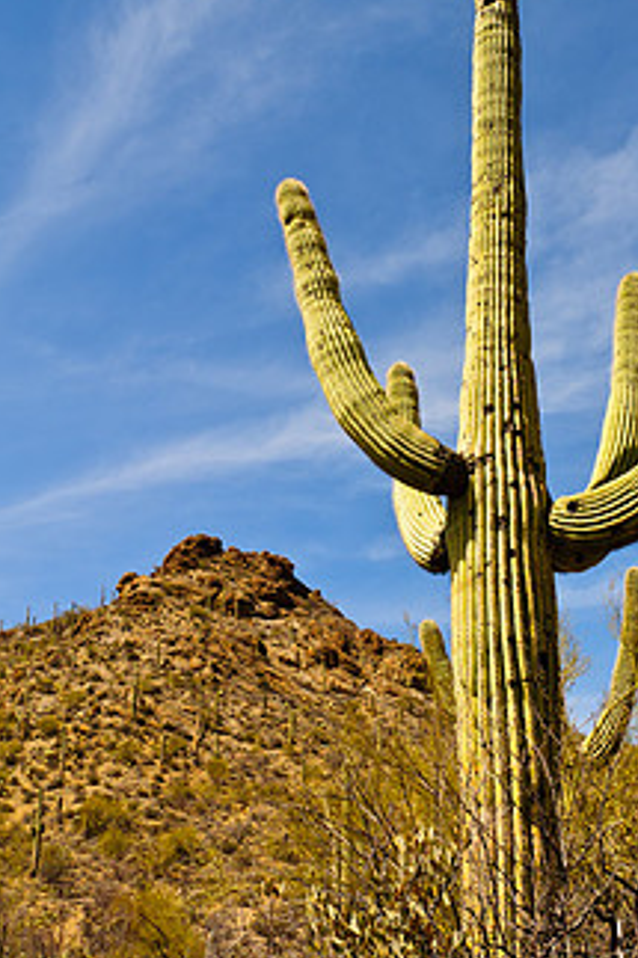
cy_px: 457
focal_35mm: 46
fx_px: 1224
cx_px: 420
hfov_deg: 29.0
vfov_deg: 42.8
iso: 200
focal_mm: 22
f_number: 13
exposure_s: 1/180
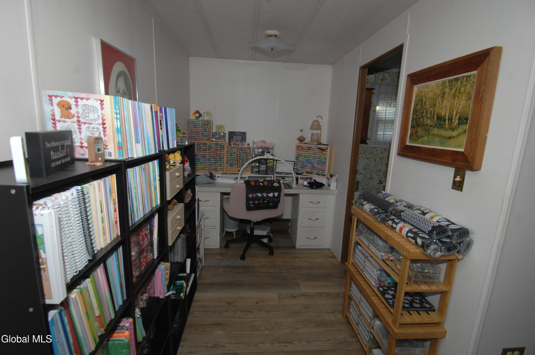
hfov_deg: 95.1
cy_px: 178
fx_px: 245
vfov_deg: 71.9
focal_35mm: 16
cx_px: 268
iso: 320
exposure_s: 1/60
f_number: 5.3
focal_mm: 11
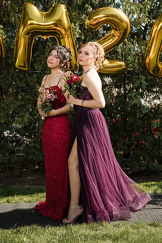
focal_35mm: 58
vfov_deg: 34.5
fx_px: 391
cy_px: 122
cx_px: 81
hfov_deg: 23.4
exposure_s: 1/250
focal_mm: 58
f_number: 5
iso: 100
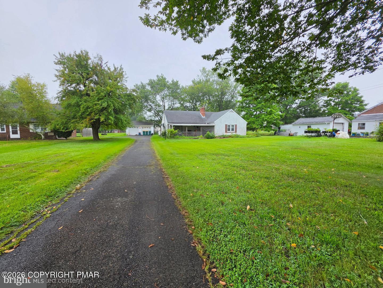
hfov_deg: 106.2
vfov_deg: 89.9
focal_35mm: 13
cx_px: 192
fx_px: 144
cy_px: 144
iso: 16
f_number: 1.9
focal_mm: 2.2
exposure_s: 1/120
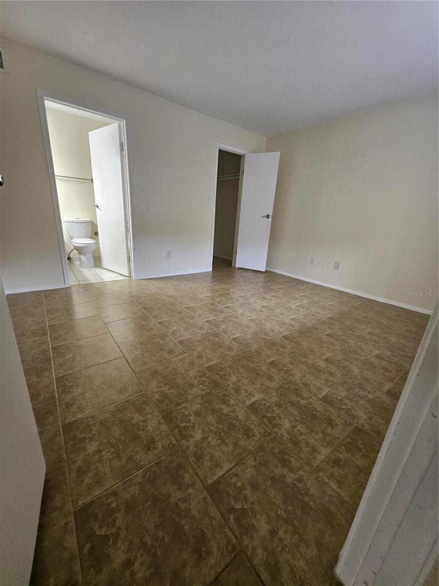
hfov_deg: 89.9
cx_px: 220
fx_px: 220
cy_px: 293
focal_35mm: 13
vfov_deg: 106.2
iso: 200
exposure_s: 1/60
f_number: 2.2
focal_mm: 1.74
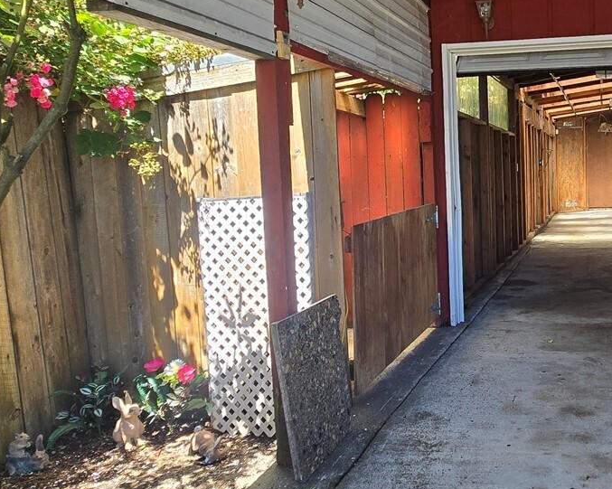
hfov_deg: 54.1
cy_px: 220
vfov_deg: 48.4
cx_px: 504
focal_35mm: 30
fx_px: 543
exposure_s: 1/150
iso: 50
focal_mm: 2.2
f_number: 2.2
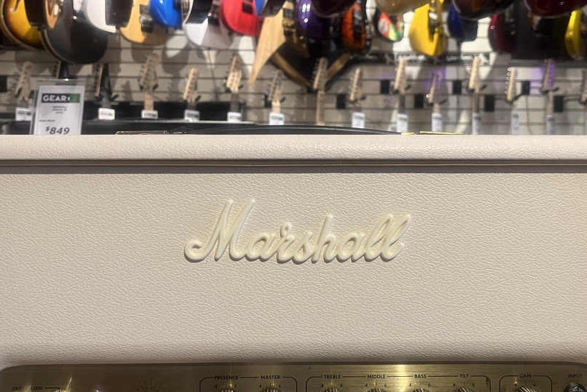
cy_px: 176
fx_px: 652
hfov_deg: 48.5
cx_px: 291
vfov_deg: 33.4
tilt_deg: -0.9
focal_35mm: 40
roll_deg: -0.2
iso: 125
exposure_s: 1/60
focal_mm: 5.1
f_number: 1.6
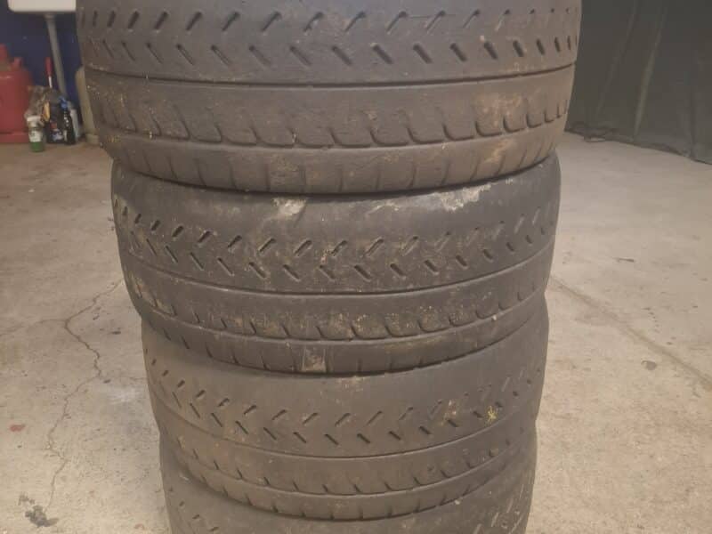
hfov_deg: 73.9
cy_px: 267
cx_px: 356
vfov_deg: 58.9
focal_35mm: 23
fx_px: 473
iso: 500
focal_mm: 5.54
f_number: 1.8
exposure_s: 1/25
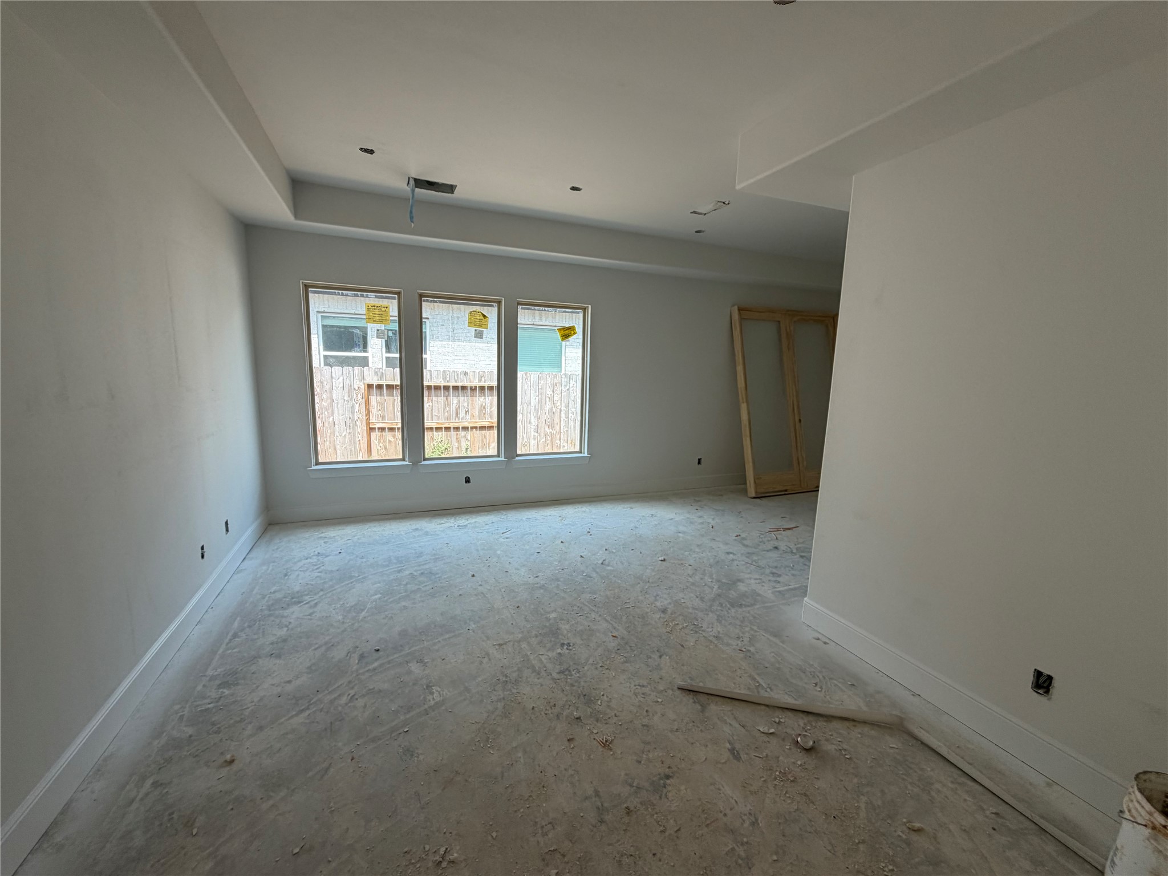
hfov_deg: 102.1
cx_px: 584
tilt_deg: -7.8
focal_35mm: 14
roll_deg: -1.6
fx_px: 472
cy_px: 438
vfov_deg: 85.7
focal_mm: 2.22
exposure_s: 1/121
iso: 80
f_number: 2.2
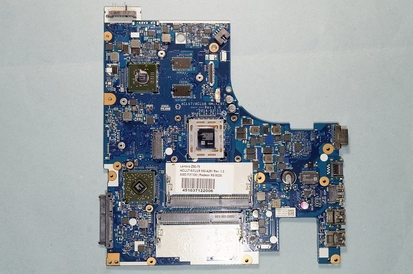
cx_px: 206
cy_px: 137
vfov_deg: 29.8
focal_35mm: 45
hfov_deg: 43.7
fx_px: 516
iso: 100
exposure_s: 1/6
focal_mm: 30
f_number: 8
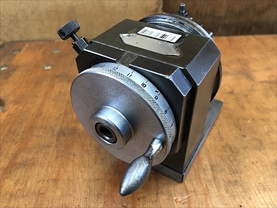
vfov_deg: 49.7
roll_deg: +2.1
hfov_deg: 63.4
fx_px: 224
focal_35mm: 28
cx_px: 138
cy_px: 104
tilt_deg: -40.9
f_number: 1.8
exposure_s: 1/15
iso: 50
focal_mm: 3.99
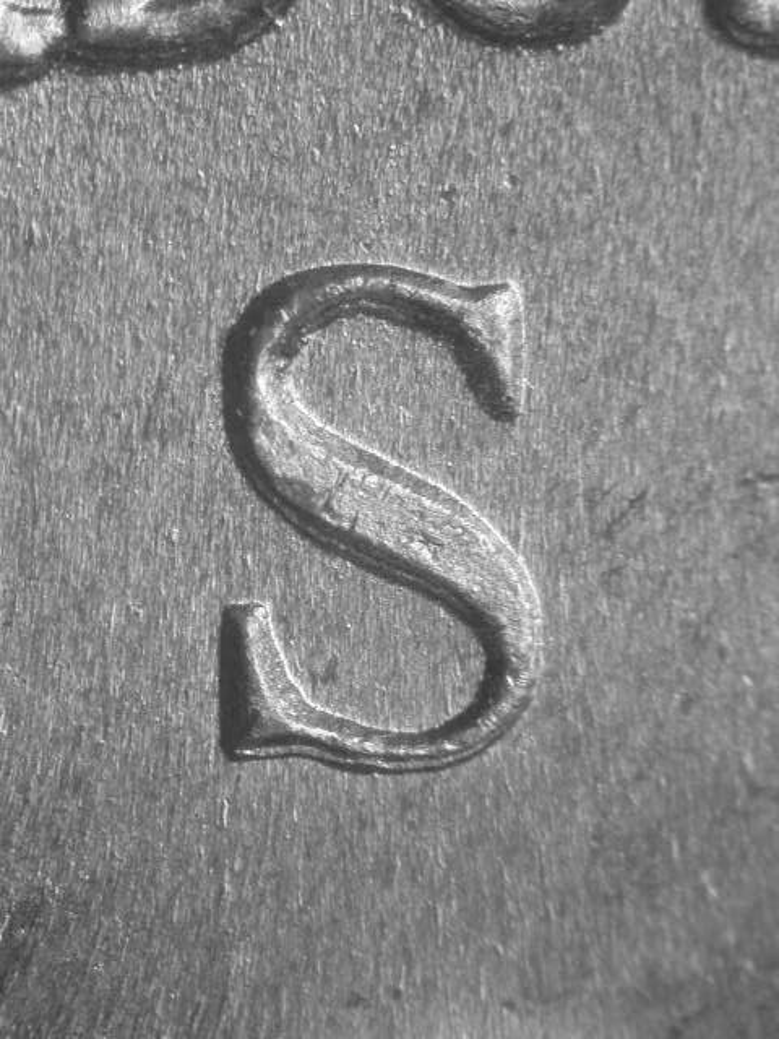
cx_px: 390
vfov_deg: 15.6
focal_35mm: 126
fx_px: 3781
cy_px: 520
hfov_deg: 11.8
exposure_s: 1/6.6
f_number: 4.5
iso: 100
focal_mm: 26.2
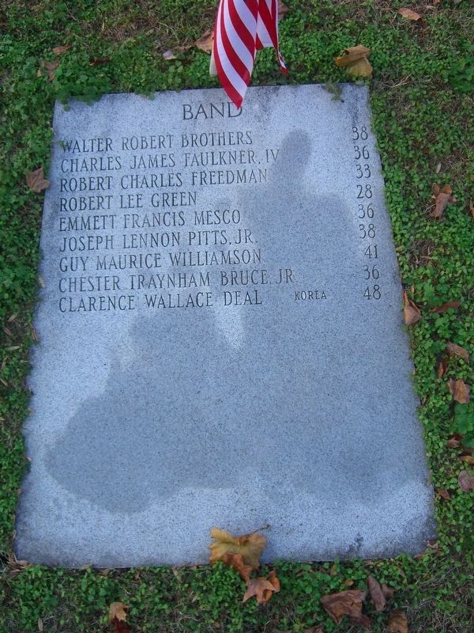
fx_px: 694
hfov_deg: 37.7
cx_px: 237
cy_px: 316
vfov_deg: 49.0
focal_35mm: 38
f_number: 2.8
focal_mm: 7.9
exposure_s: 1/50
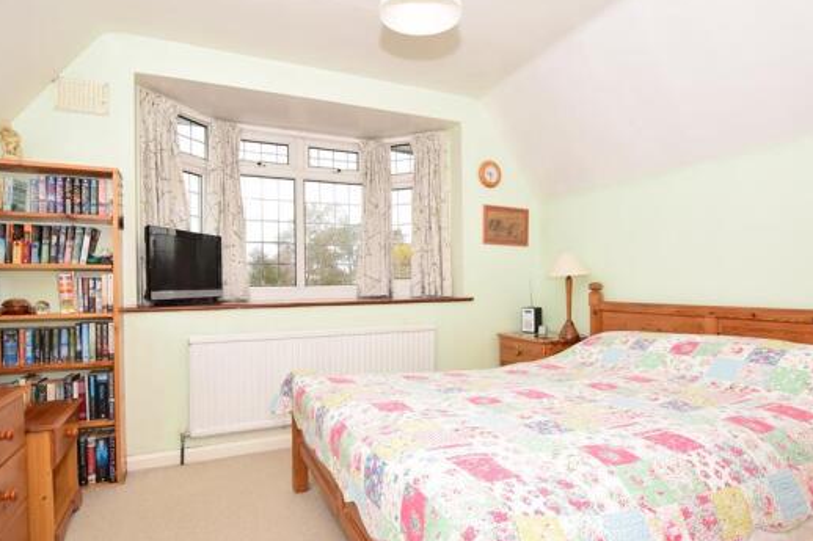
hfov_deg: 86.9
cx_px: 403
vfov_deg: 64.5
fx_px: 429
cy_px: 285
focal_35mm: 19
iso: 400
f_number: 8
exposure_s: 1/60
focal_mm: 10
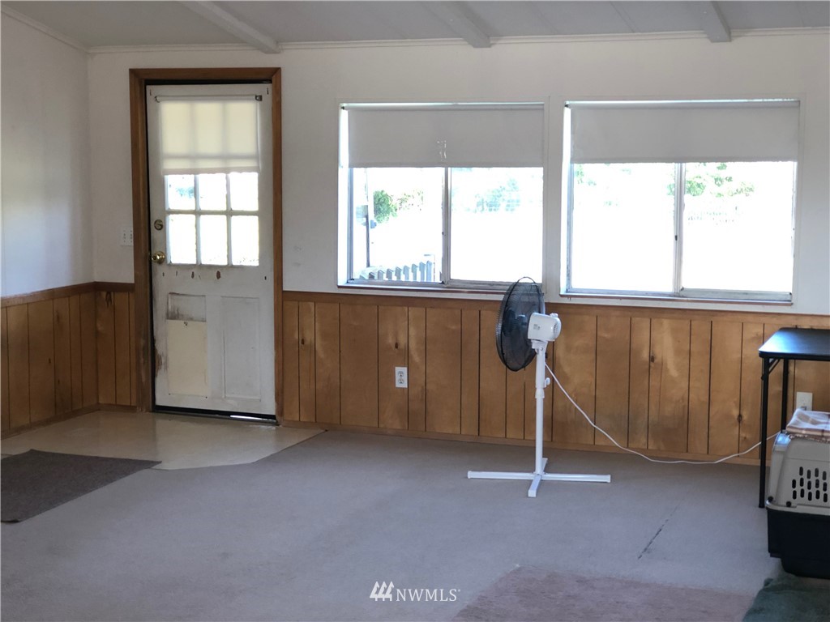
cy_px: 311
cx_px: 415
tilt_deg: -8.7
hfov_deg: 33.8
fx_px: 1367
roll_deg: +0.1
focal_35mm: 57
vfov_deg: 25.7
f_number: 2.8
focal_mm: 6.6
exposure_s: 1/30
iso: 64
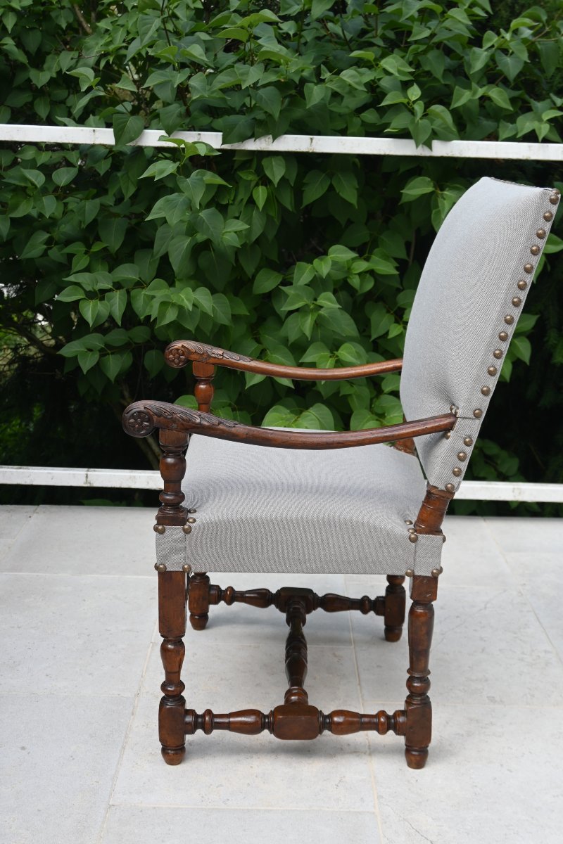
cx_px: 282
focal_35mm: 47
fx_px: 1108
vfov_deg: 41.7
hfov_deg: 28.5
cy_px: 422
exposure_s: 1/250
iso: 140
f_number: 5.6
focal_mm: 31.5
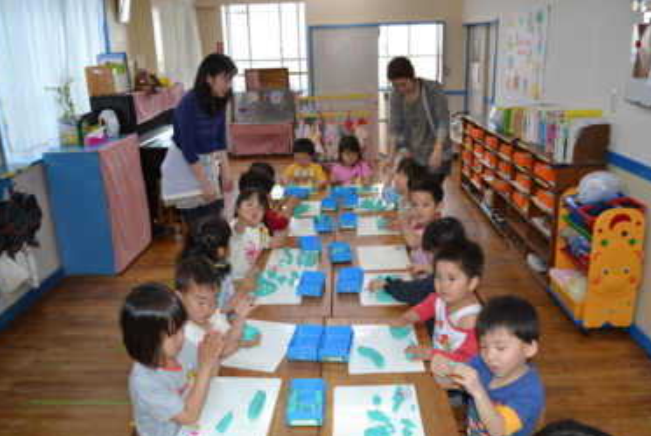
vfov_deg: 45.1
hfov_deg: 63.6
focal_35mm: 29
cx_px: 336
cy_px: 232
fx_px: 525
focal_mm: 18
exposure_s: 1/125
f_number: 4
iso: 400
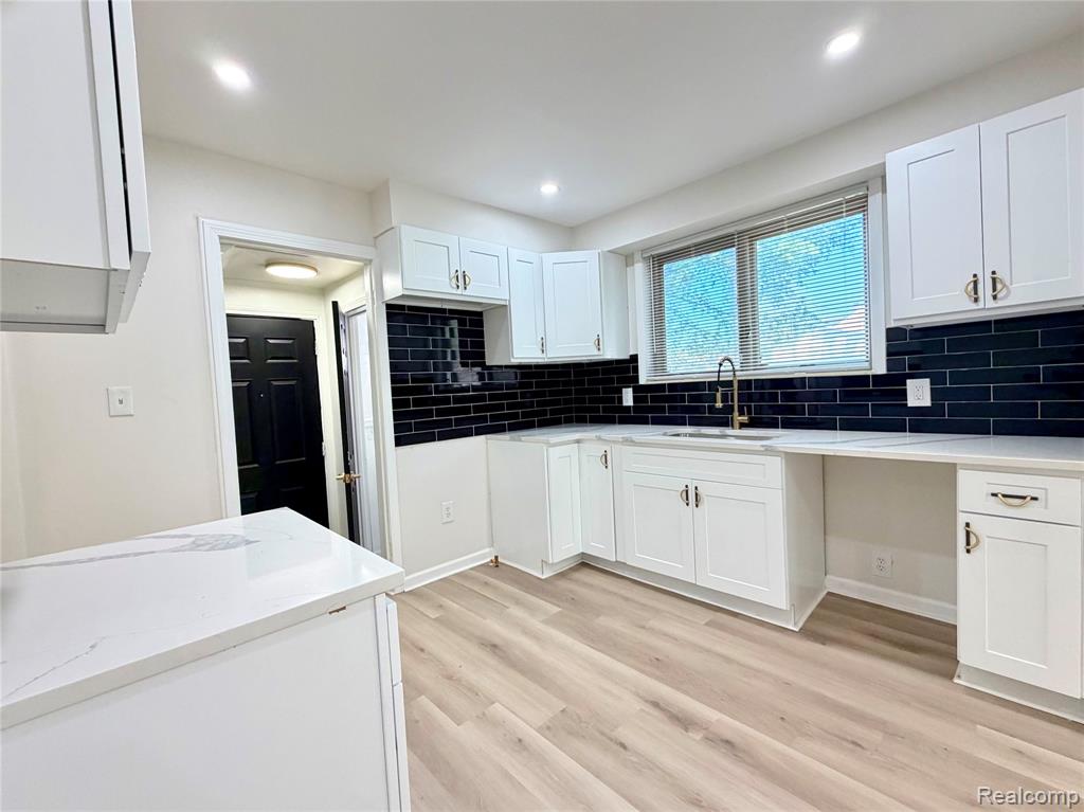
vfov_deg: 85.6
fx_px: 438
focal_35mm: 14
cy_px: 406
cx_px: 542
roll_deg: +4.7
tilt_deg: -2.2
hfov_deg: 102.1
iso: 320
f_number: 2.2
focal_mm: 2.22
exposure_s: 1/120
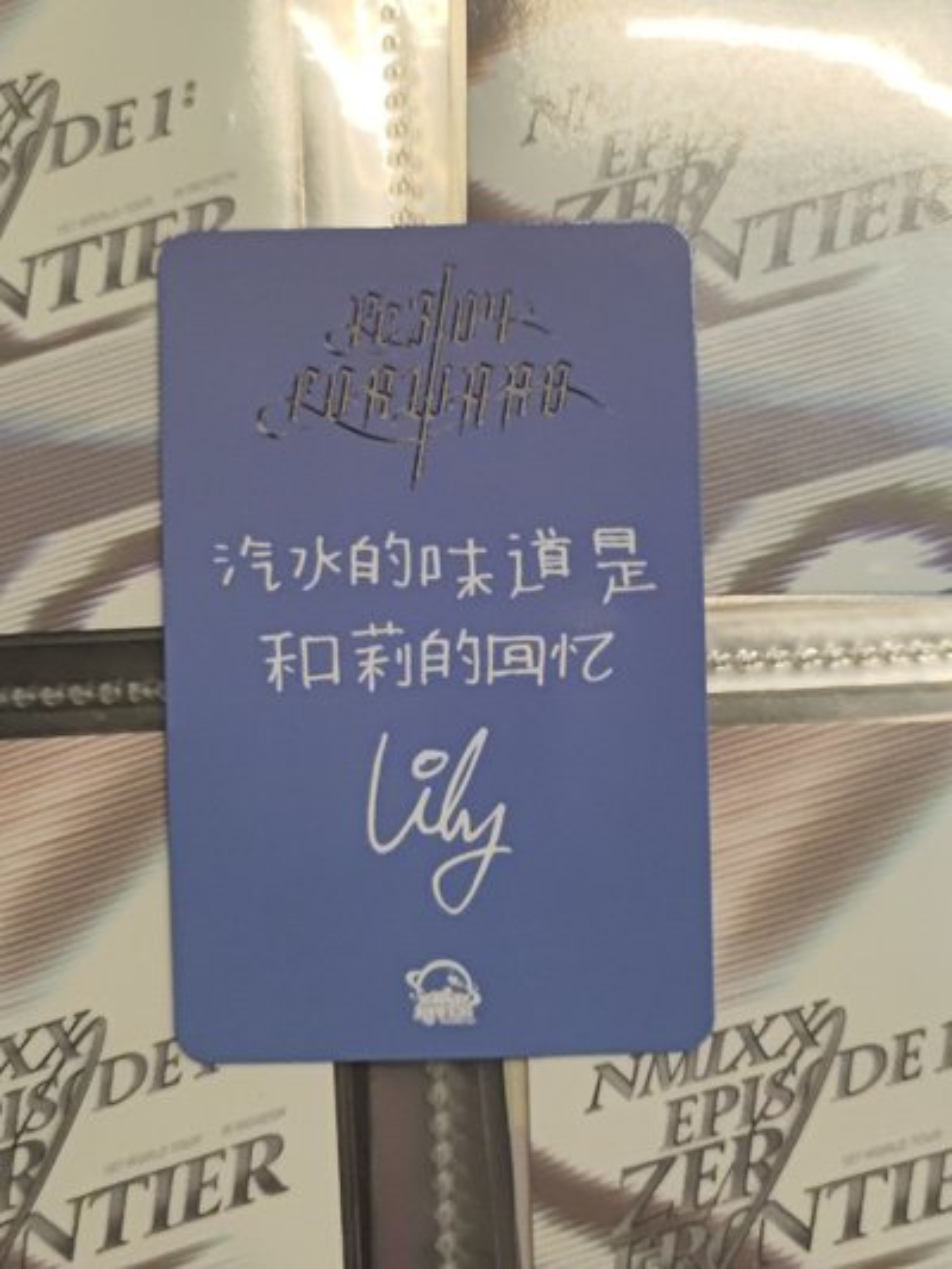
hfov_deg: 24.0
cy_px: 634
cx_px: 476
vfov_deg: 31.7
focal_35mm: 61
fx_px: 2236
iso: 57
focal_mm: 4.71
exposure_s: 1/40
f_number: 1.79
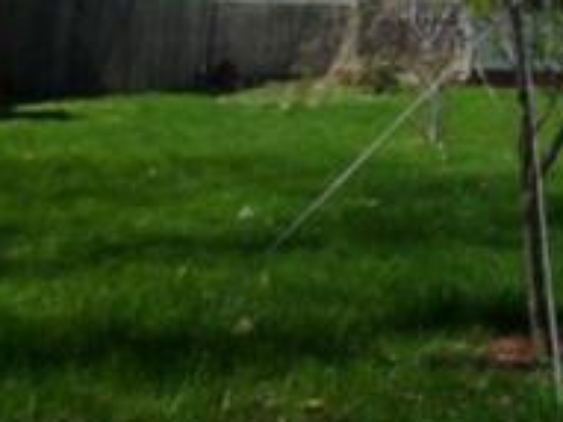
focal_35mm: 87
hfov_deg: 19.0
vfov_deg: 16.1
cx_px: 912
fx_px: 1414
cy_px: -124
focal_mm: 4.9
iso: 80
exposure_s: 1/1000
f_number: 3.3
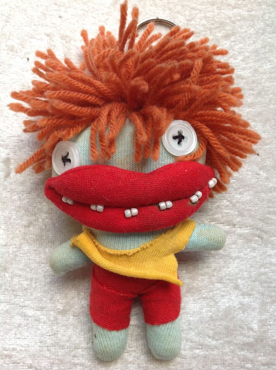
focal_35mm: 35
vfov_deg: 52.7
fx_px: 373
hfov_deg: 40.6
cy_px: 185
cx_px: 138
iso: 50
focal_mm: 4.28
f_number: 2.4
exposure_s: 1/40
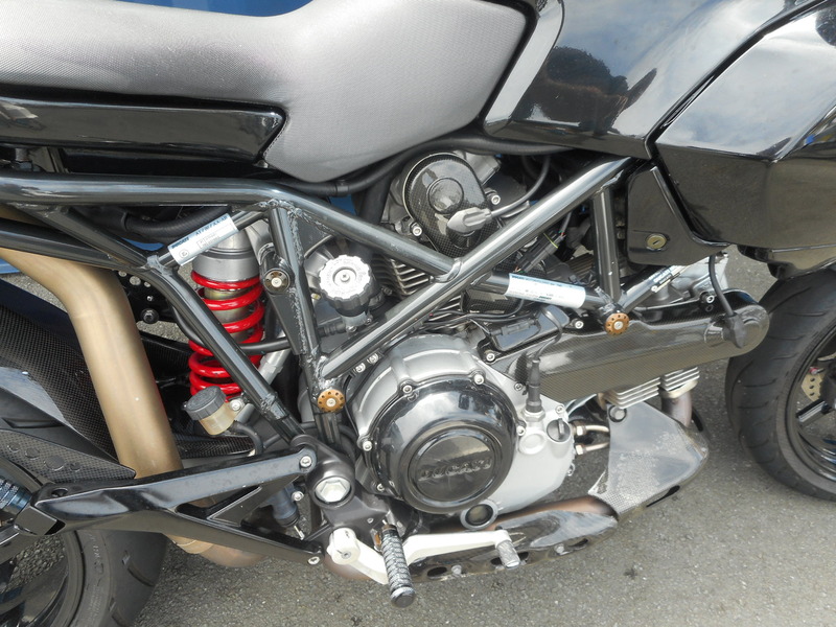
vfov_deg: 54.9
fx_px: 604
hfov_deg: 69.4
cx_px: 418
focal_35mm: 25
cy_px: 314
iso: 80
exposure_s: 1/100
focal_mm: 4.5
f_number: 3.7
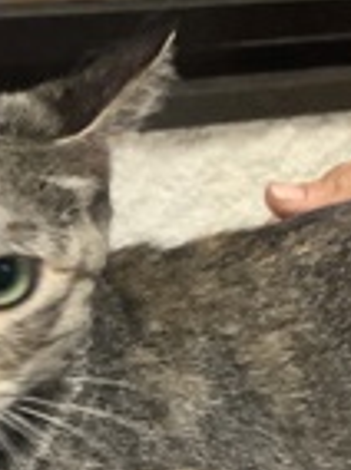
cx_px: 127
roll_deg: +0.9
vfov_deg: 20.9
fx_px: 1248
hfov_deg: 16.0
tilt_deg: -19.5
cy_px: 424
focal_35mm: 92
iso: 100
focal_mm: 3.3
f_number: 2.4
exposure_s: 1/60
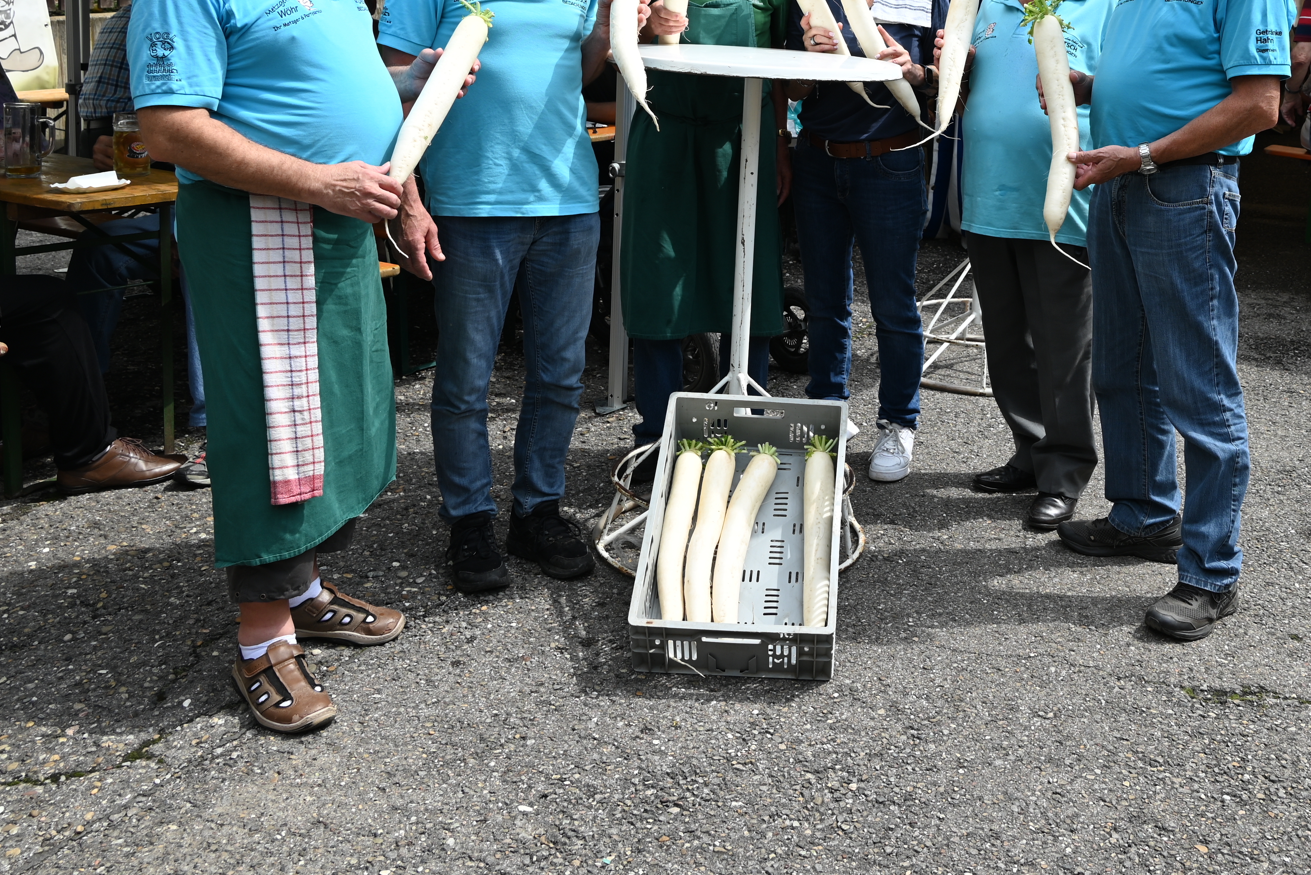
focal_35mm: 40
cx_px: 899
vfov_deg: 32.4
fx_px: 1457
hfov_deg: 47.5
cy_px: 154
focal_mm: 24
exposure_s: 1/320
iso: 100
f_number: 6.3
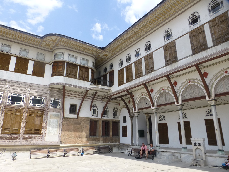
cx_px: 114
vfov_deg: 56.8
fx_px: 159
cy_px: 86
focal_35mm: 24
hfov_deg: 71.6
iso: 100
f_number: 4
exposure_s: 1/640
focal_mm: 4.3
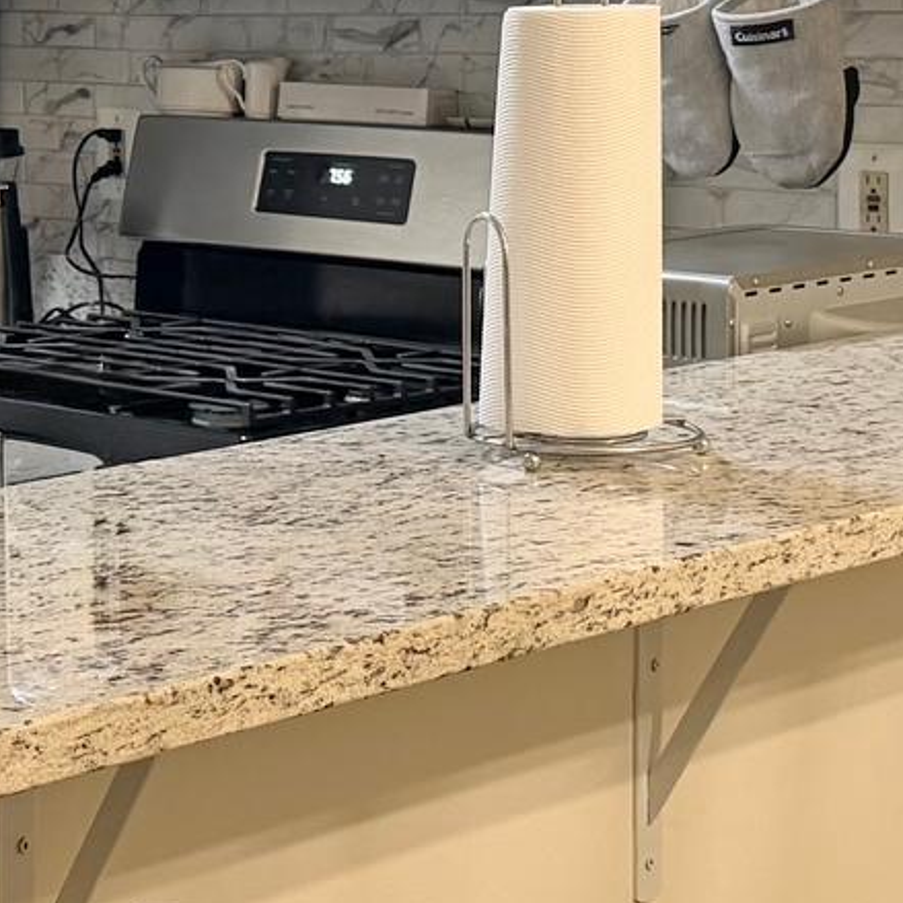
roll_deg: +0.8
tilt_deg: -4.4
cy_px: 156
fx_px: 2922
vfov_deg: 17.4
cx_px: -19
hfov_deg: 17.1
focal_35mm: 99
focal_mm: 6.76
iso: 200
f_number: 1.78
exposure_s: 1/60
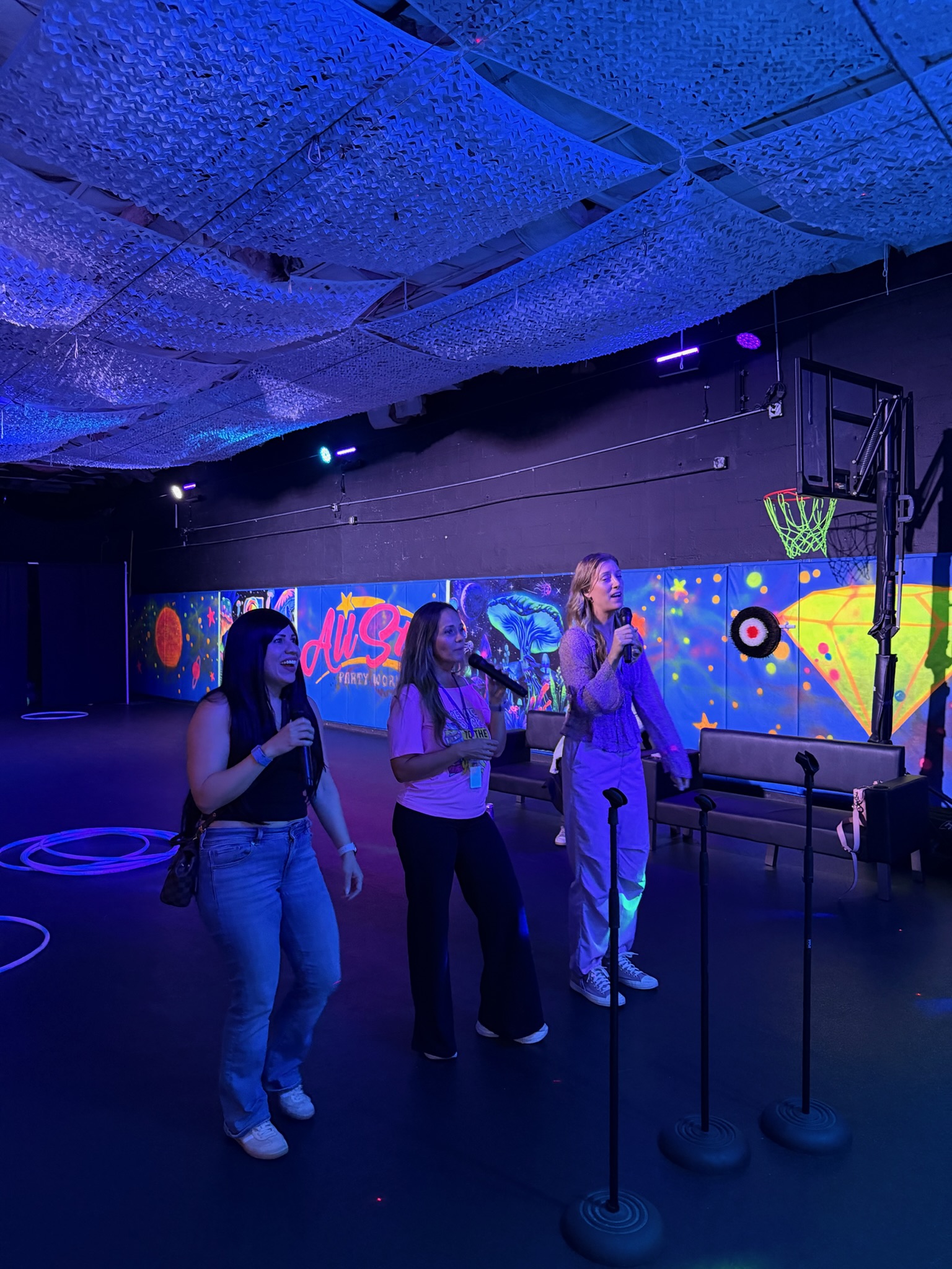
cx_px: 476
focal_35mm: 24
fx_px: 880
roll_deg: +0.6
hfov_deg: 56.8
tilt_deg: -1.2
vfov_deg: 71.6
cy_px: 634
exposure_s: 1/40
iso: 1000
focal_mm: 6.76
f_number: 1.78
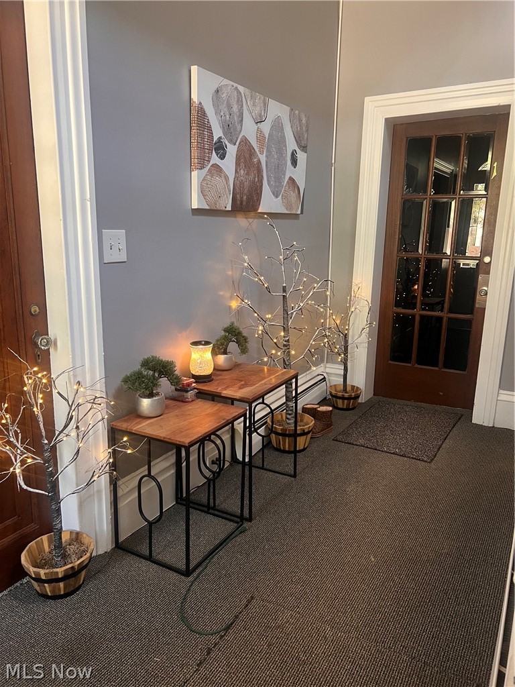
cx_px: 258
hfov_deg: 53.1
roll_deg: +0.0
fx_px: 516
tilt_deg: -11.2
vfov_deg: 67.3
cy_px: 344
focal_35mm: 26
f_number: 1.5
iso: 320
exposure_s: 1/60
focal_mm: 5.7
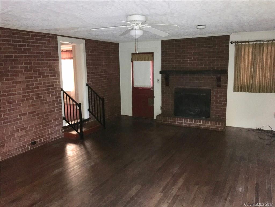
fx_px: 230
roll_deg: +0.5
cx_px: 138
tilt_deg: -8.0
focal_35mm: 29
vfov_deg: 48.2
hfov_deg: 61.7
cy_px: 104
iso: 250
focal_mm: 4.15
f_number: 2.2
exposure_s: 1/16
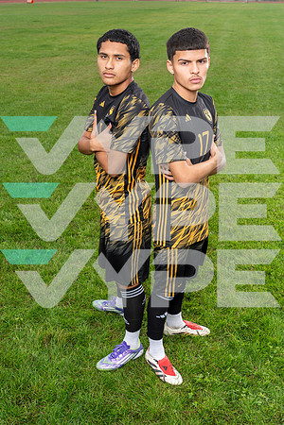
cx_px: 142
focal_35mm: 40
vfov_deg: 48.5
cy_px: 212
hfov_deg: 33.4
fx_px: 473
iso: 250
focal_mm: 40
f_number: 7.1
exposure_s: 1/200
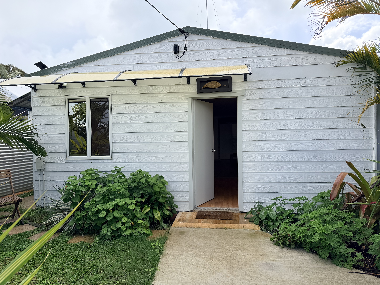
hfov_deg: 71.6
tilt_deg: -0.9
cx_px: 190
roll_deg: +1.8
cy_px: 142
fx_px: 263
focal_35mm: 24
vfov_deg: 56.8
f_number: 1.78
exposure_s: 1/2703
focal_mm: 6.76
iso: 100
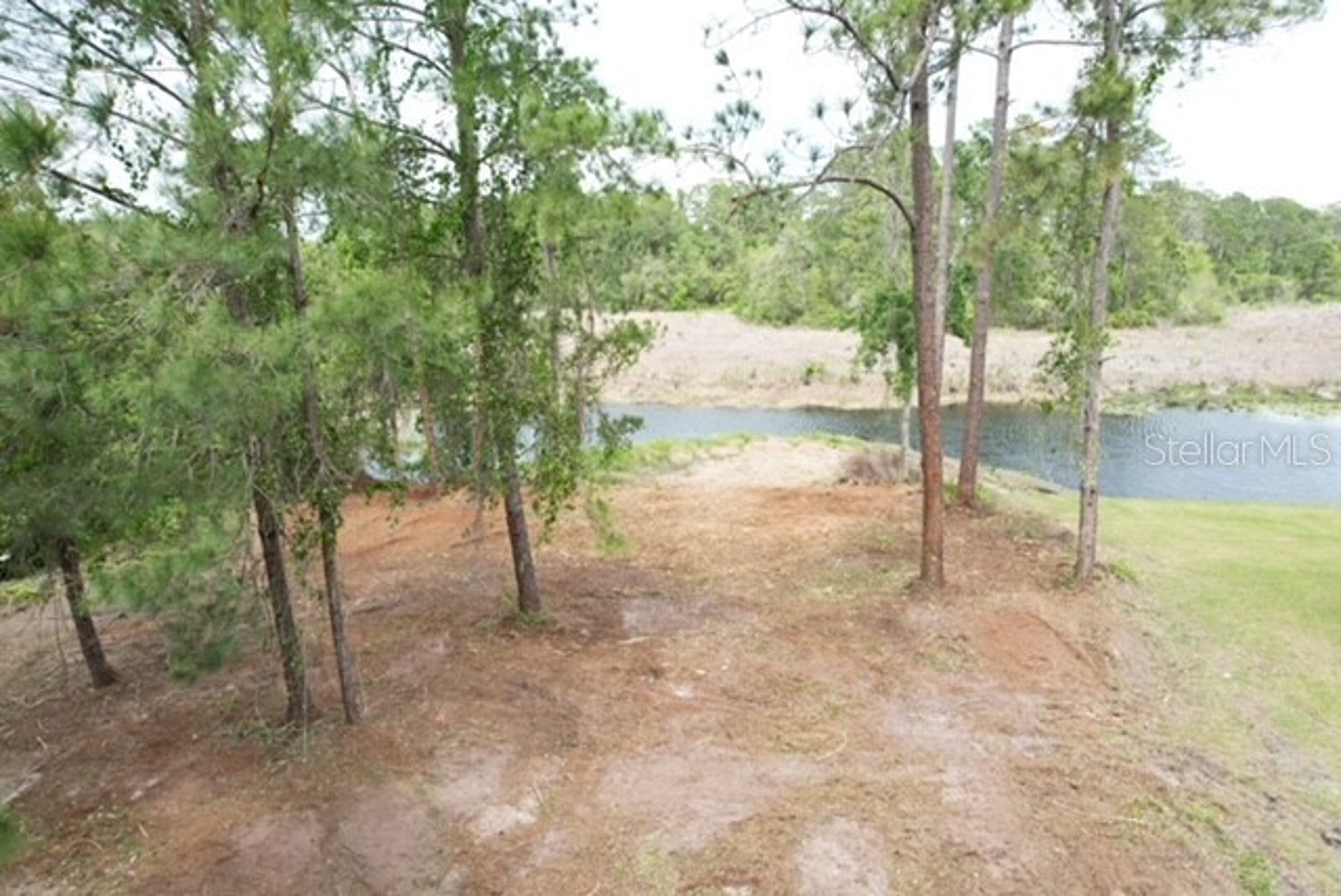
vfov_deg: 57.3
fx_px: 820
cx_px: 670
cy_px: 448
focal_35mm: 22
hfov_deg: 78.5
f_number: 2.8
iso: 200
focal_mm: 8.38
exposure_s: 1/800
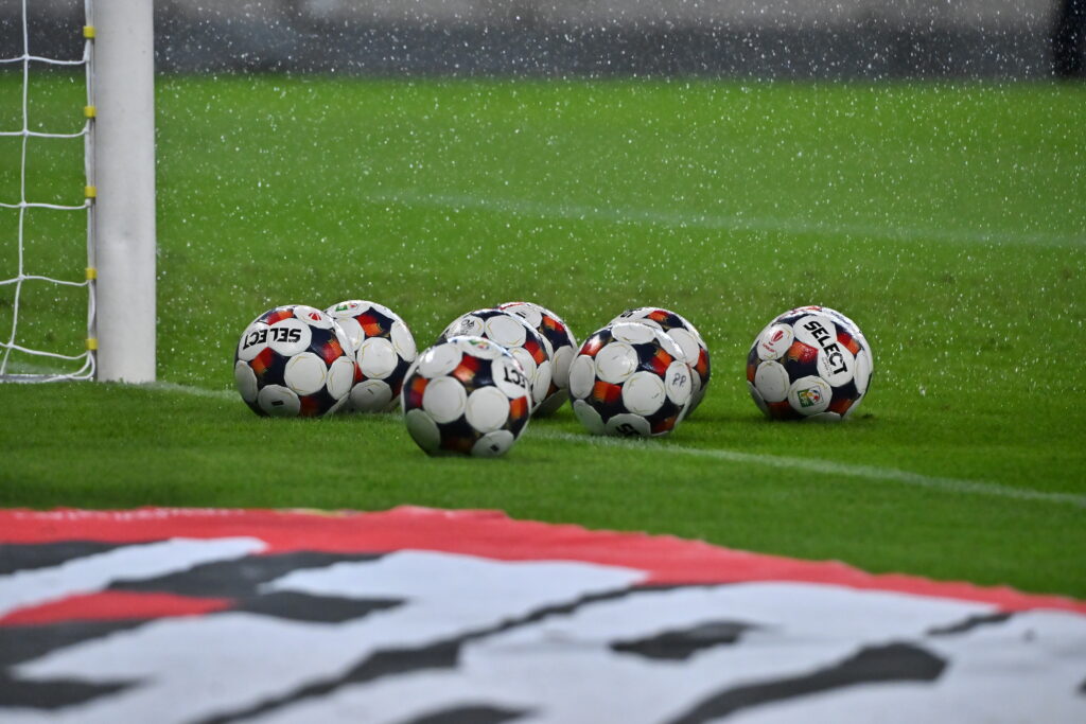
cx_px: 543
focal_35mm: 460
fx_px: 13878
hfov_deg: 4.5
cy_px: 362
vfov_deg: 3.0
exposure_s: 1/2500
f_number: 6
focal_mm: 460
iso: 5000
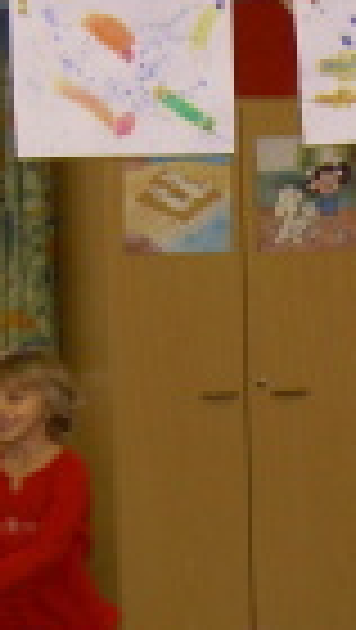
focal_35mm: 137
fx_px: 2294
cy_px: 558
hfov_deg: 8.8
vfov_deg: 15.5
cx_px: 392
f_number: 2.8
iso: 100
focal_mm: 8
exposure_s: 1/60
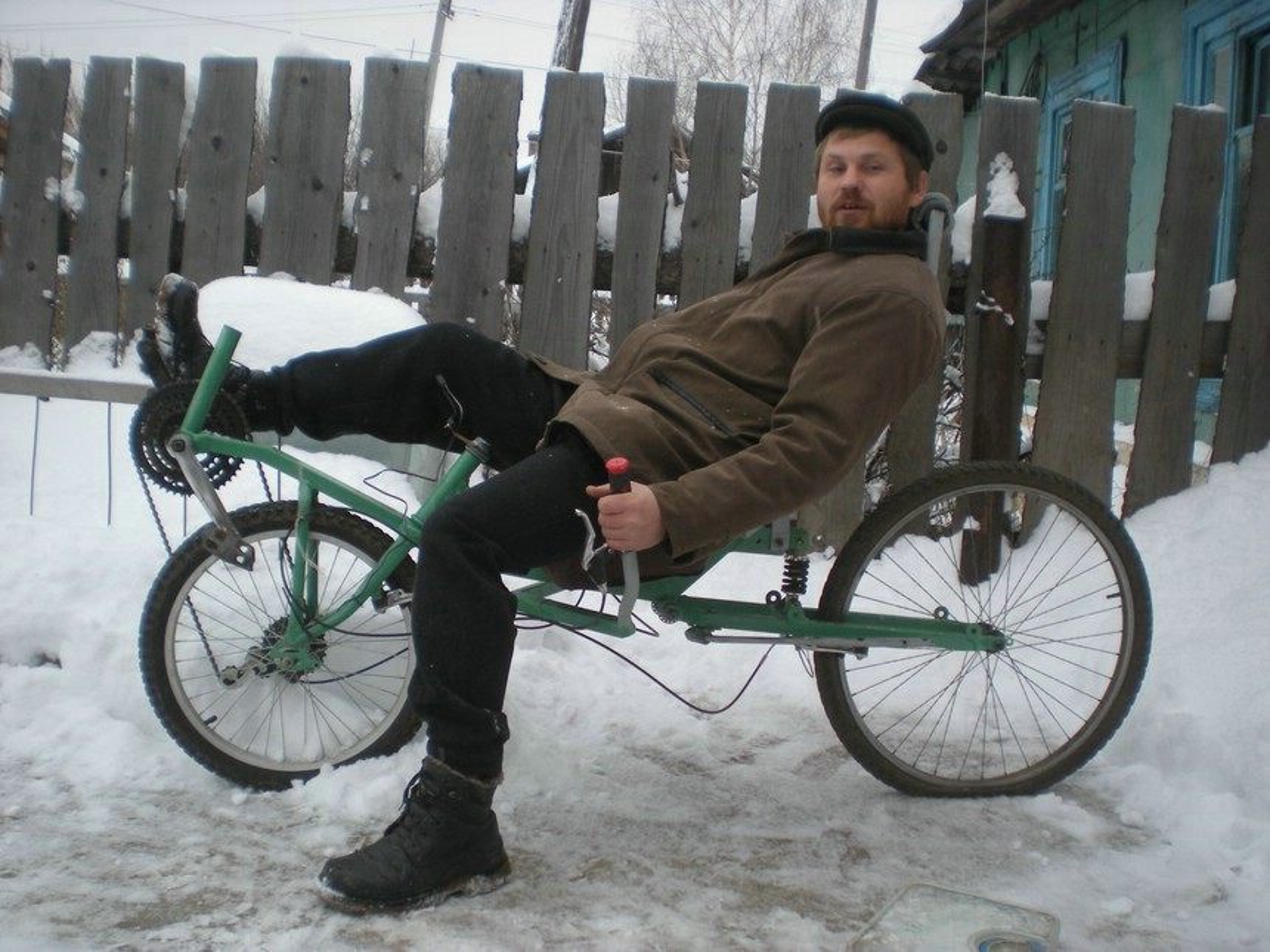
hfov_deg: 49.0
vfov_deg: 37.7
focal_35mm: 38
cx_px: 635
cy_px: 476
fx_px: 1394
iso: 88
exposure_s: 1/57.7
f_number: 3.1
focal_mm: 6.3
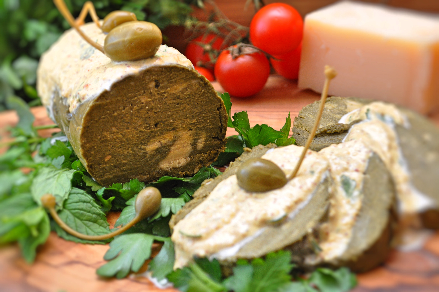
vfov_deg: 19.7
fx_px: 840
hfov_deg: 29.3
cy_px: 146
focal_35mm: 69
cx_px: 220
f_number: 5.3
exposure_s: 1/60
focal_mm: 46
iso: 720
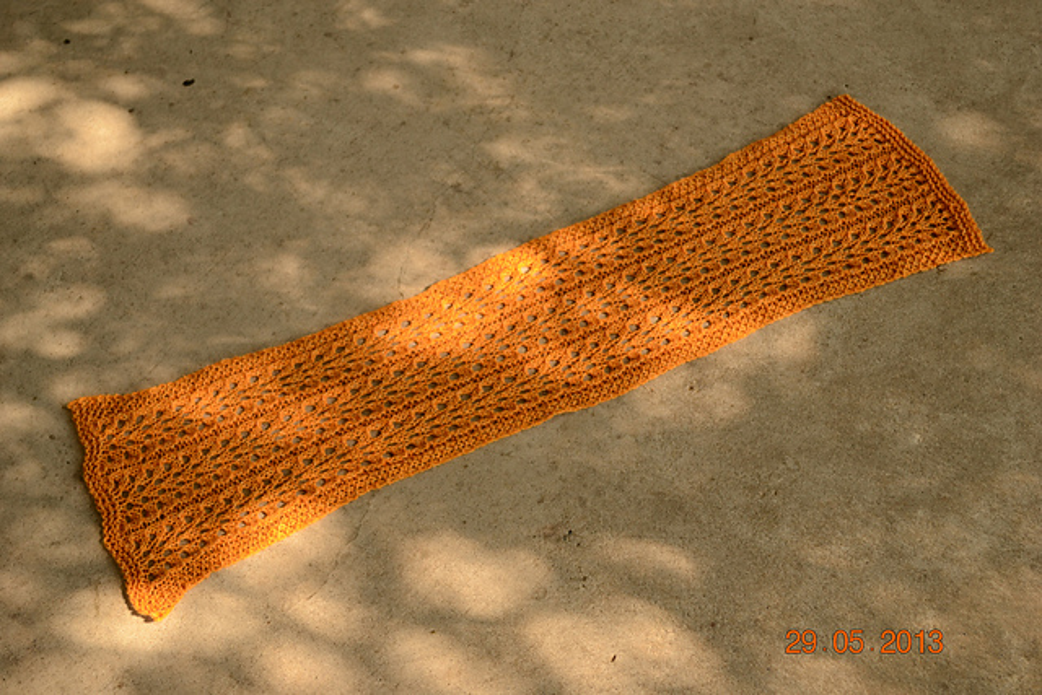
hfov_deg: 41.1
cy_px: 348
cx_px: 521
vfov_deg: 28.1
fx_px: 1390
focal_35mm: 48
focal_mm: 32
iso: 200
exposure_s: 1/160
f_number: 4.8
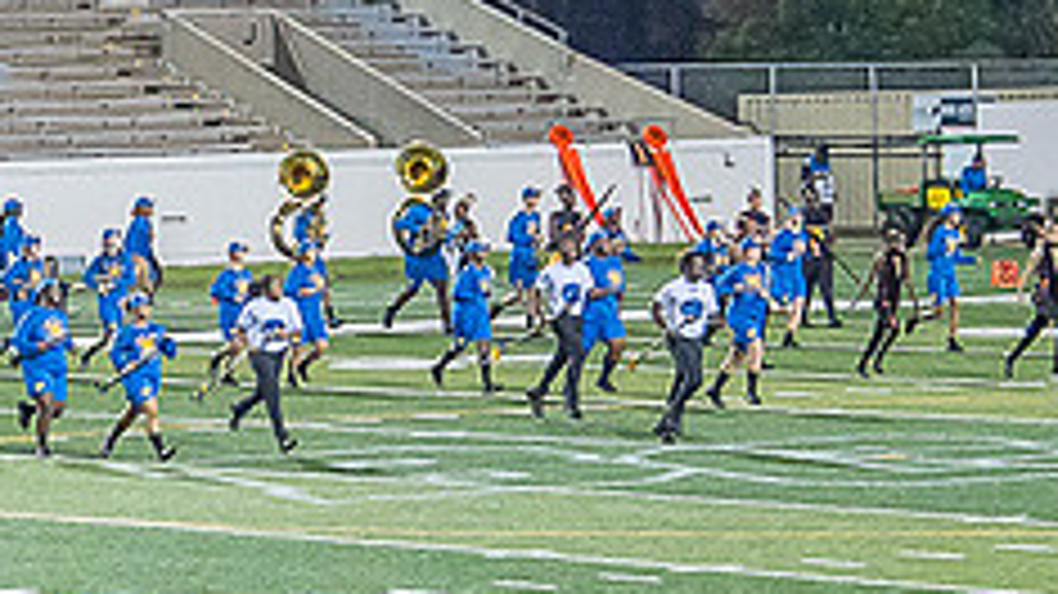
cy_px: 212
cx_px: 68
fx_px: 7544
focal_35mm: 269
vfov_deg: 4.5
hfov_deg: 8.0
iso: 2000
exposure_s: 1/200
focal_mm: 48
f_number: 4
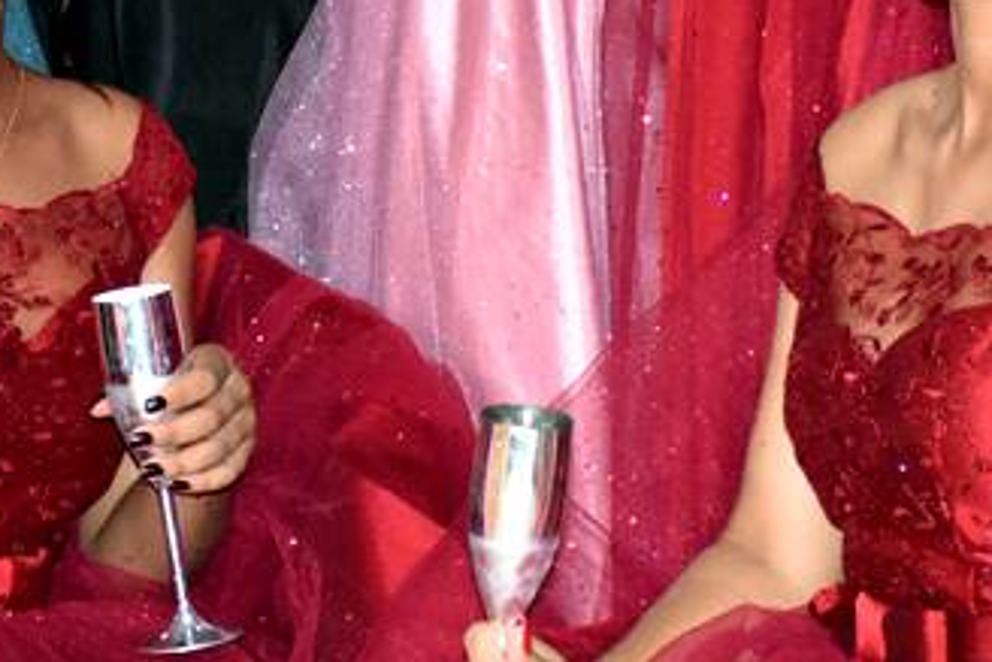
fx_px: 7856
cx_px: 414
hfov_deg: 7.2
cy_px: 472
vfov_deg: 4.8
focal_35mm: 285
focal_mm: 52
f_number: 4.8
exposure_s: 1/100
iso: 3200
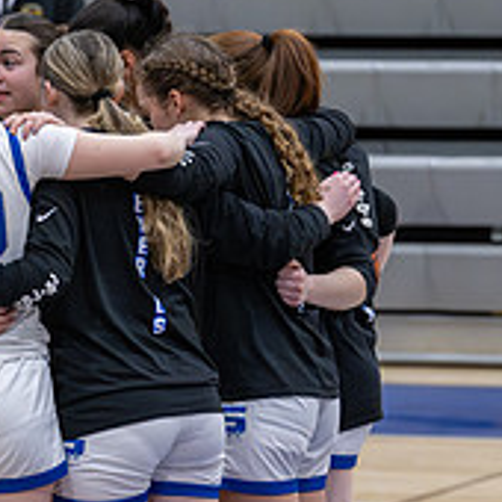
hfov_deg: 4.5
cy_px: 409
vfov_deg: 4.5
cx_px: -130
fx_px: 6432
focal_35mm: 392
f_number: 3.5
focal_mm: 135
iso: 9000
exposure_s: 1/1000
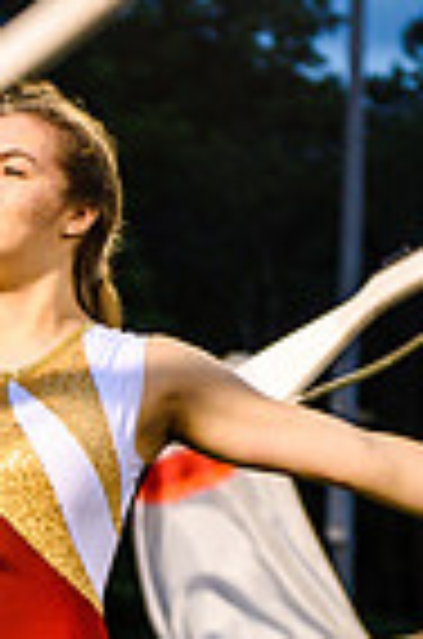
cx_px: -117
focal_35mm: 197
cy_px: 720
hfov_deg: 6.9
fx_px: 3489
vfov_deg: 10.3
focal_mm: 62
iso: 1600
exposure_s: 1/250
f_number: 3.2
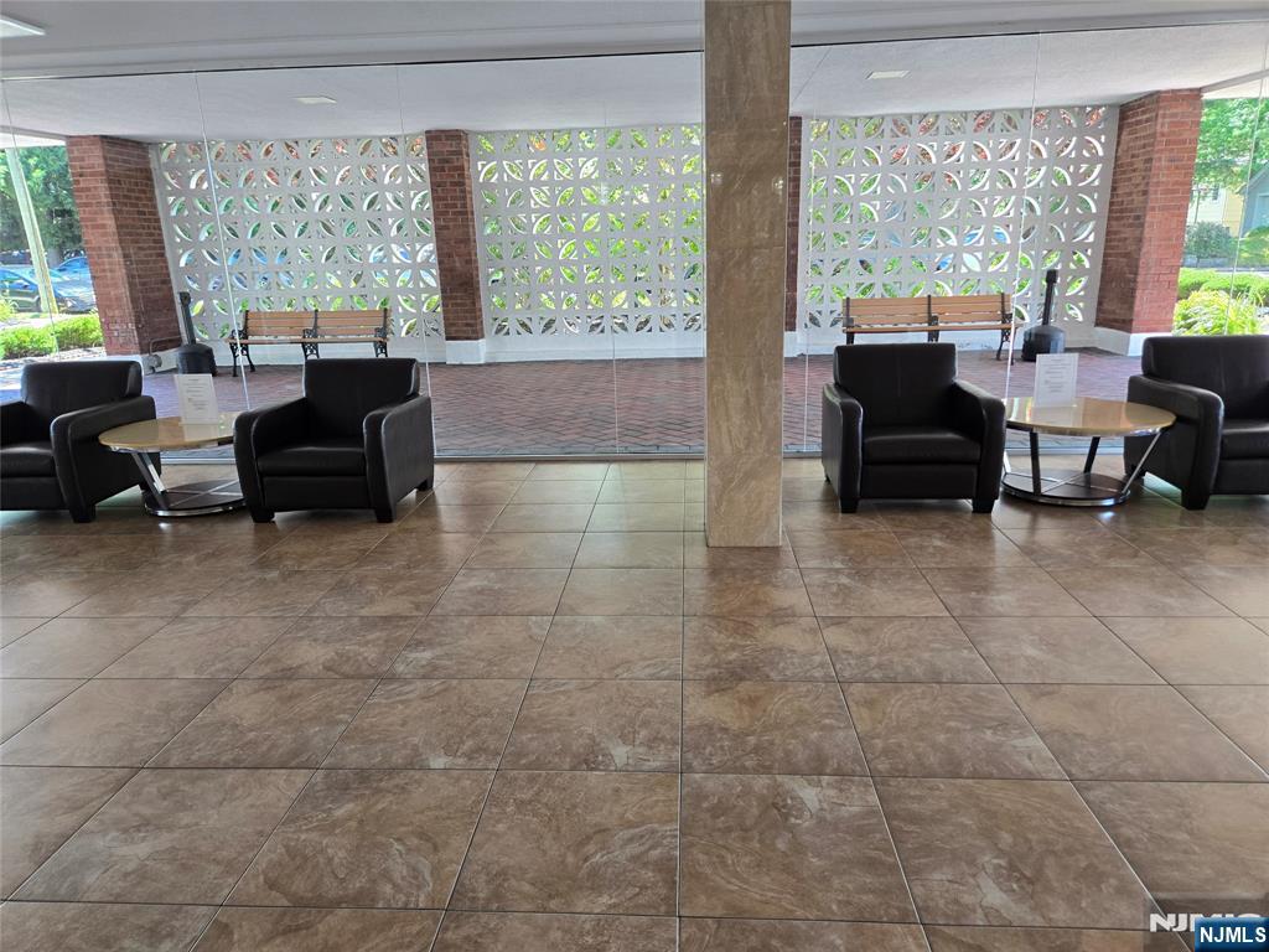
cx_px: 634
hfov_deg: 73.9
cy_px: 476
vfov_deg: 58.9
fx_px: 843
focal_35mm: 23
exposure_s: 1/180
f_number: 1.8
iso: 160
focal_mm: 5.4
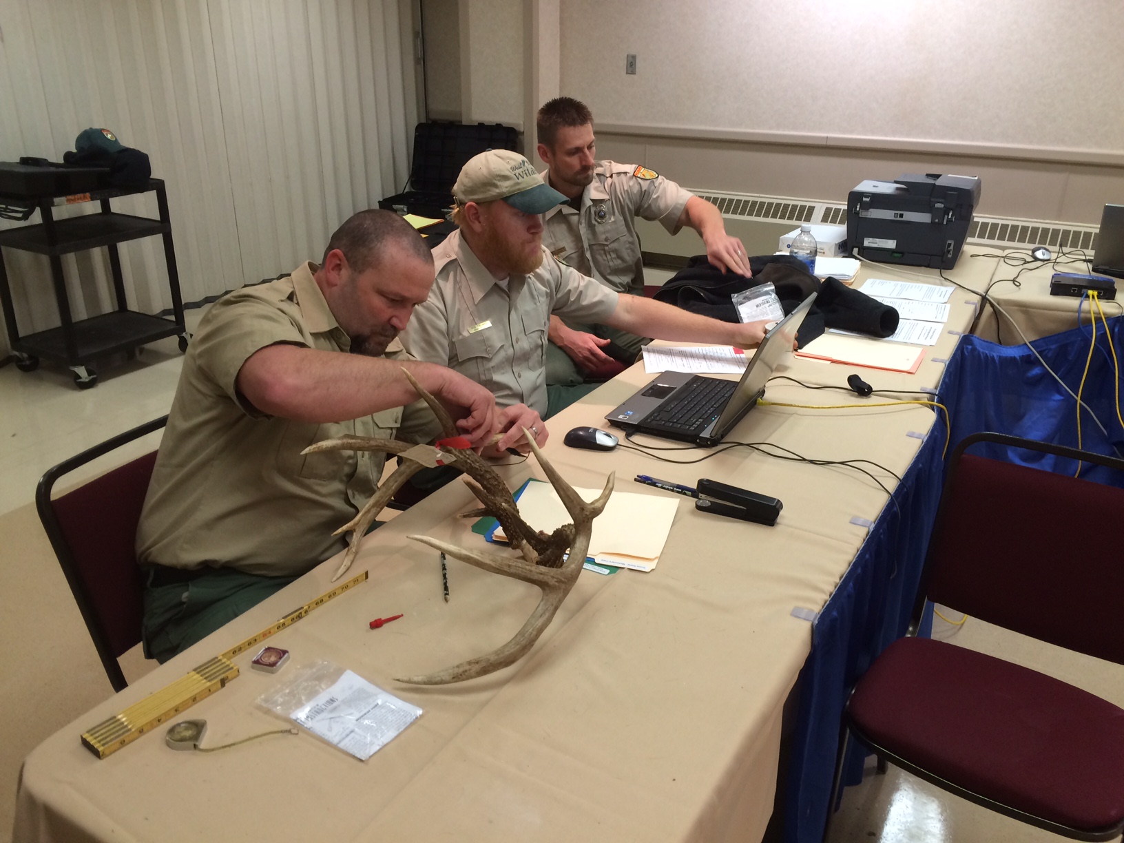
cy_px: 422
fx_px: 942
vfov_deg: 48.2
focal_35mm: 29
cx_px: 562
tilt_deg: -23.3
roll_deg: -1.0
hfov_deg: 61.7
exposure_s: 1/30
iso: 64
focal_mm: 4.15
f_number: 2.2
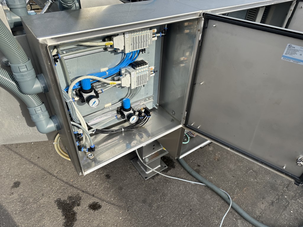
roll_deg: -1.8
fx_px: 210
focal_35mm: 24
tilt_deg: -40.0
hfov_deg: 71.6
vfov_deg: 56.8
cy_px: 114
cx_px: 152
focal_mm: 6.86
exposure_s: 1/1412
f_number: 1.78
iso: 80
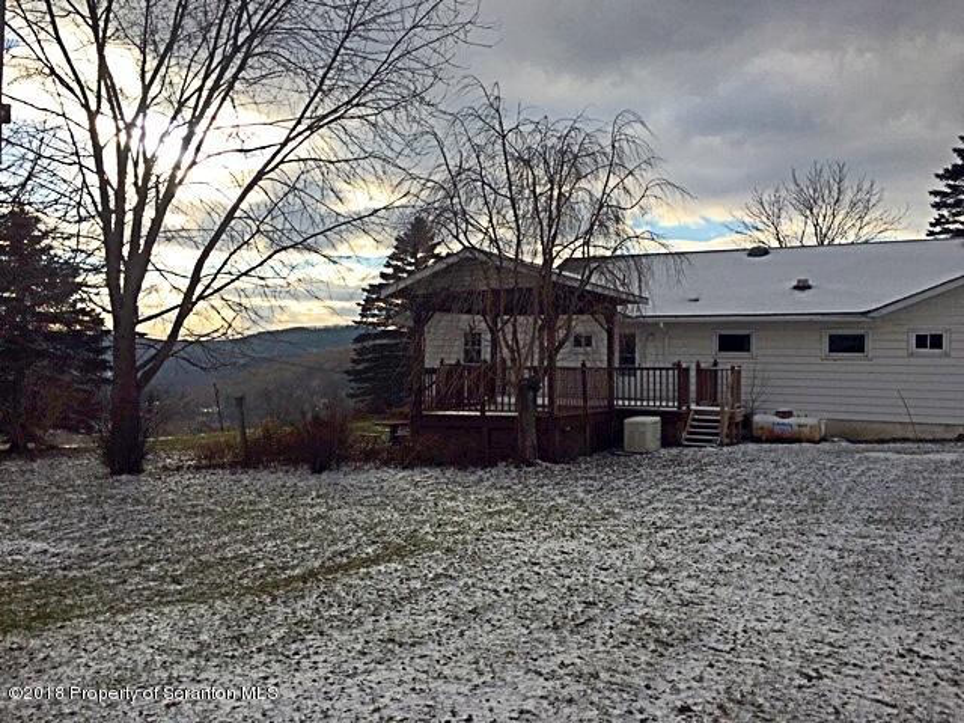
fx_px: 808
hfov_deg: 61.7
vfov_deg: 48.2
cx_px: 482
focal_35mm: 29
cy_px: 362
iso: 25
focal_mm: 4.15
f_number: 2.2
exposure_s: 1/1451
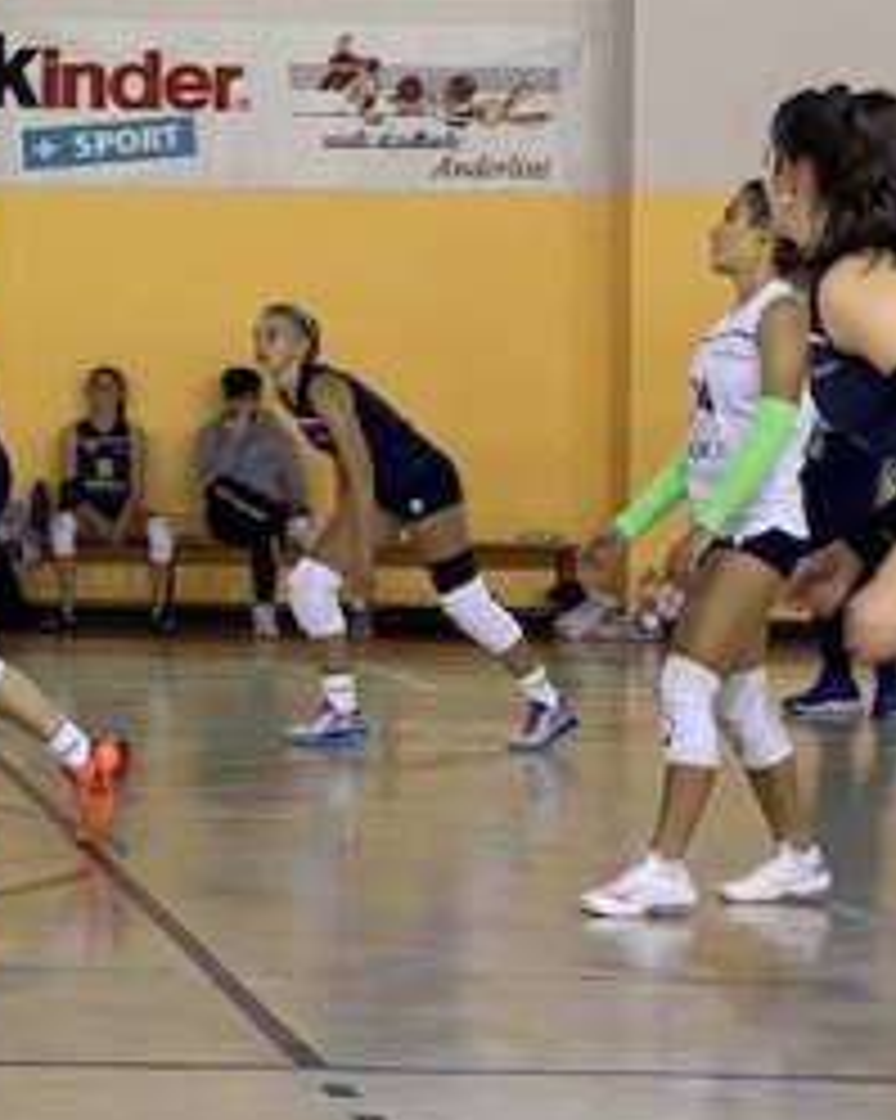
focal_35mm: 163
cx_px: -428
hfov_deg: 9.2
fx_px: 5406
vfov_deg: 11.8
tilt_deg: -1.2
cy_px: 481
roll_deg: -0.7
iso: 125
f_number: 2
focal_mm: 6
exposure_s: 1/100
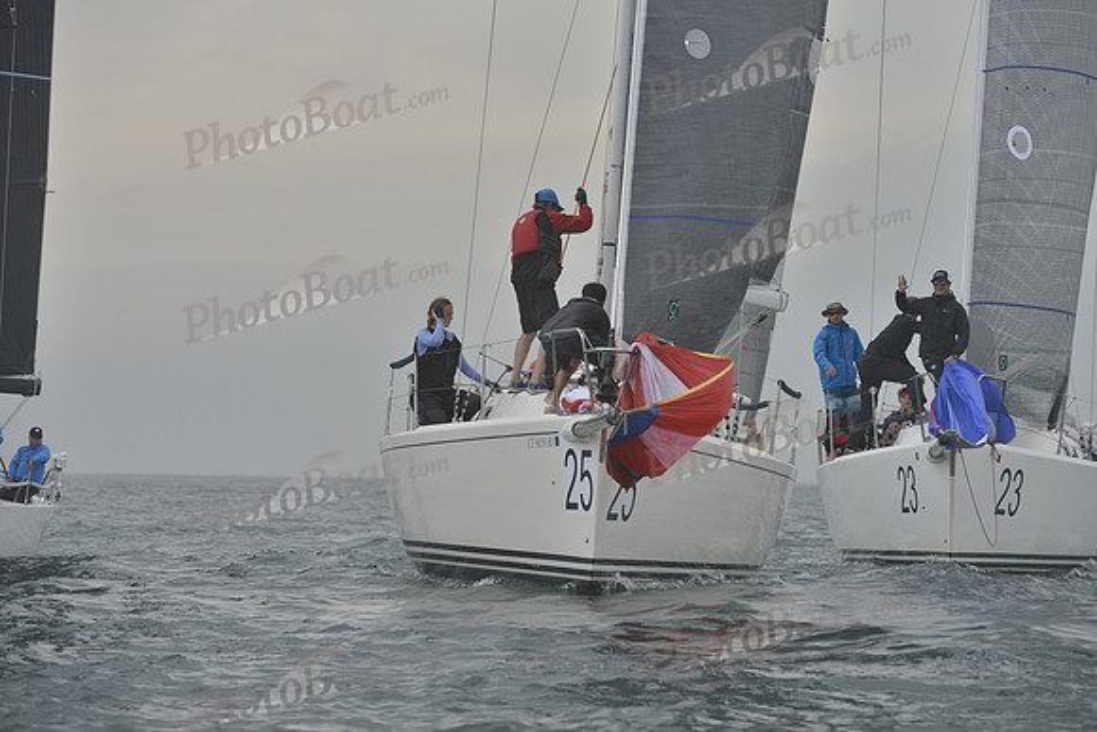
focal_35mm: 200
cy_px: 366
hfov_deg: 10.3
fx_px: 6096
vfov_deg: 6.9
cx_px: 548
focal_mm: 200
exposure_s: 1/800
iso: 280
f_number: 7.1
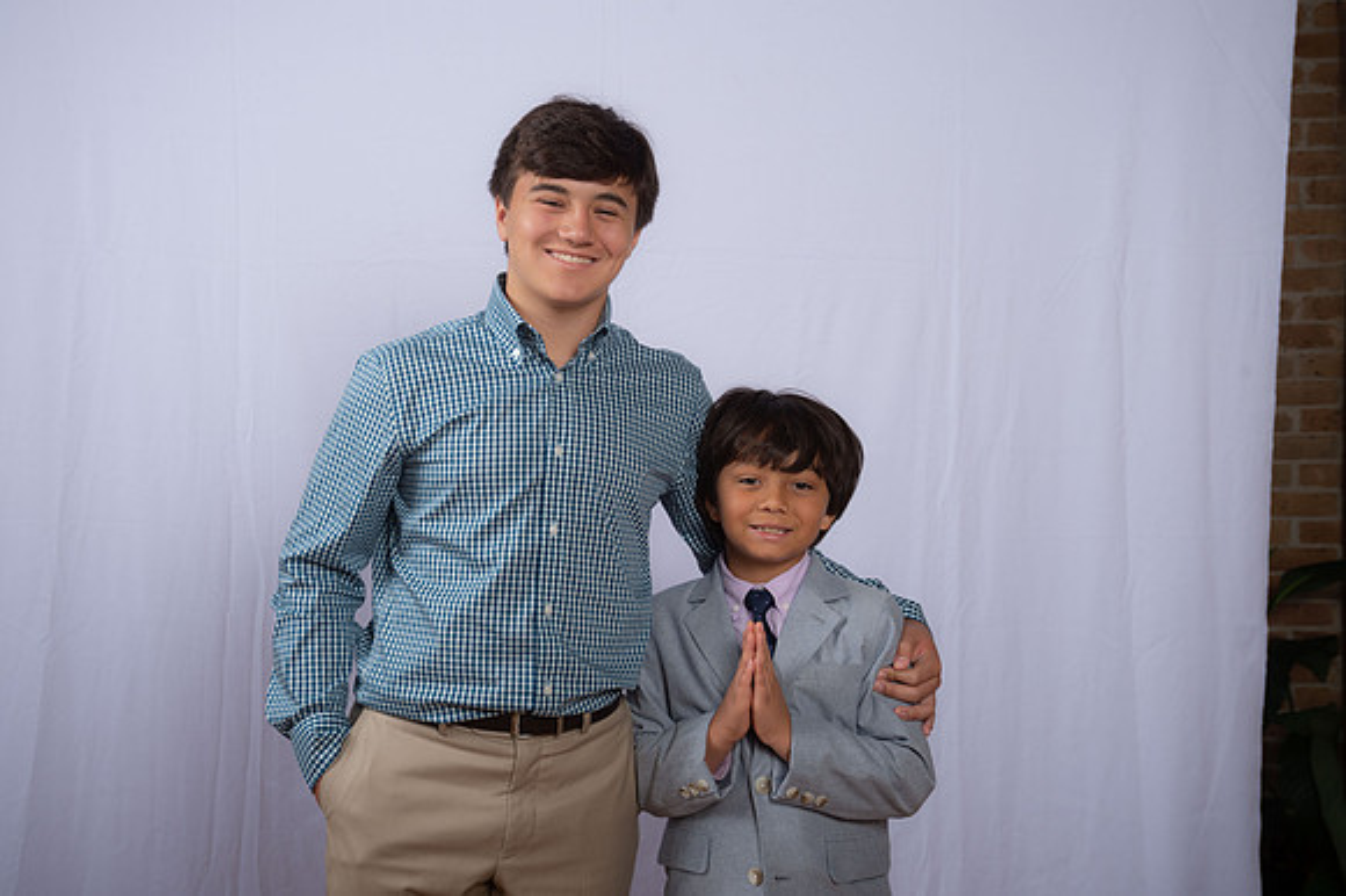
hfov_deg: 38.2
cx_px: 673
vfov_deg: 26.0
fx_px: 1943
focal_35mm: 52
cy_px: 448
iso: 250
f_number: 8
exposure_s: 1/160
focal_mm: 52
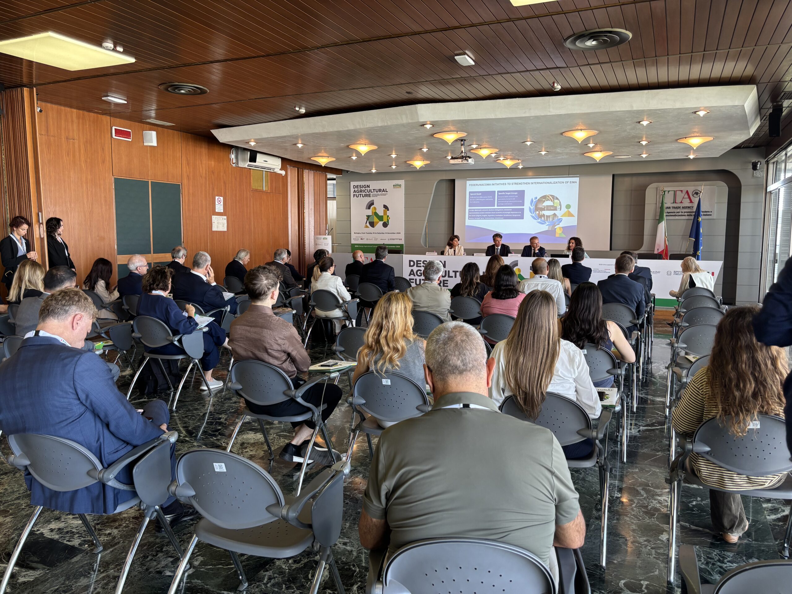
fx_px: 595
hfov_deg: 67.3
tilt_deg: -6.1
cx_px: 396
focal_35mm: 26
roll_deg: -0.1
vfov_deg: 53.1
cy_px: 297
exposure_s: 1/50
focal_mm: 5.96
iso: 80
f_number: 1.6
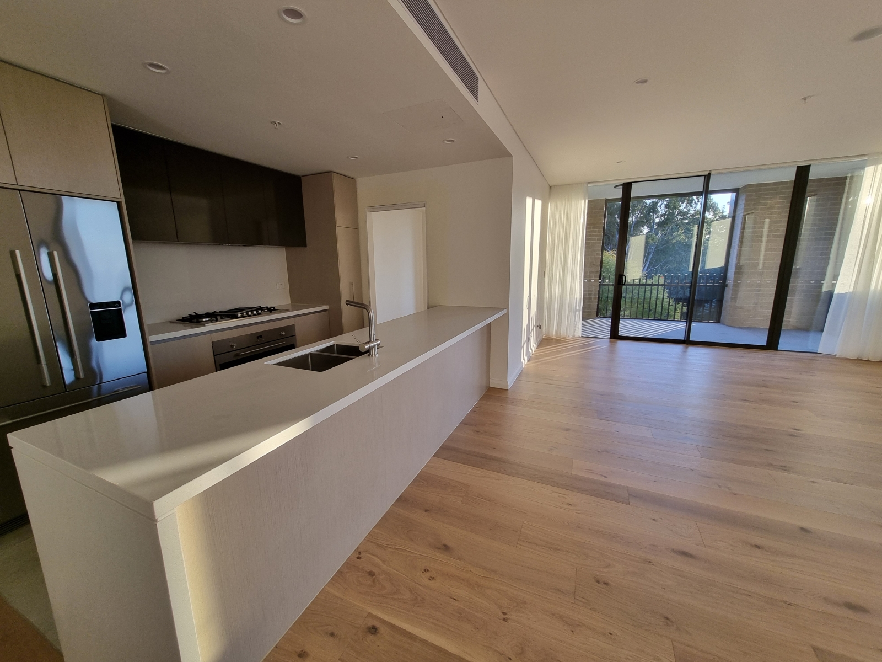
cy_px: 331
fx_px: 331
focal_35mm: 13
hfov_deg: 106.2
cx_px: 441
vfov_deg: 89.9
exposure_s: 1/100
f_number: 2.2
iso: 64
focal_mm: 1.74
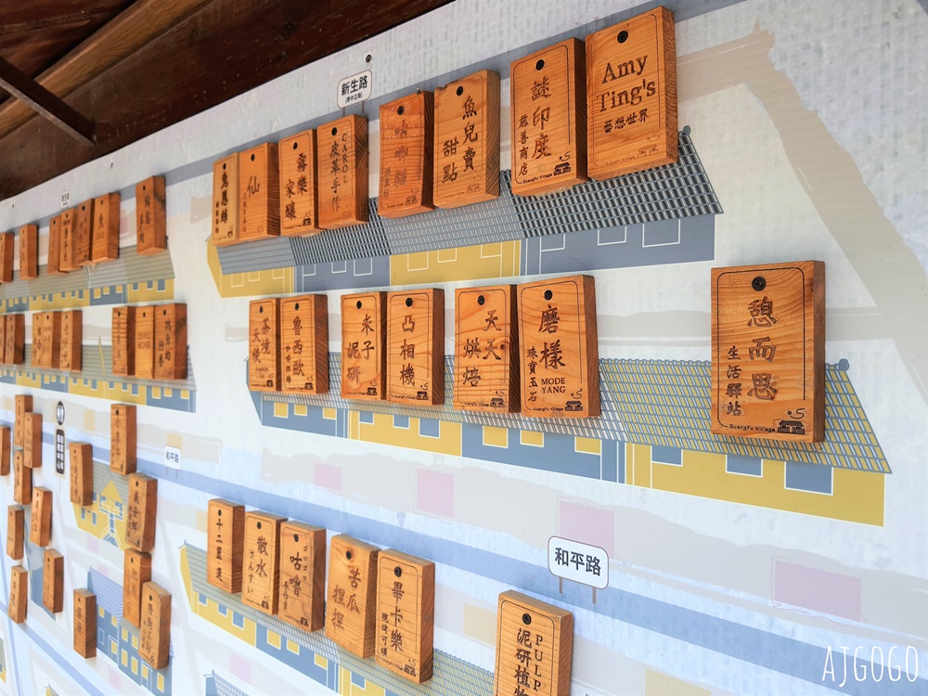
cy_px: 348
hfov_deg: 67.3
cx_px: 464
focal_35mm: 26
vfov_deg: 53.1
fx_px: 697
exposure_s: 1/253
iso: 50
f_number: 1.7
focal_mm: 4.32
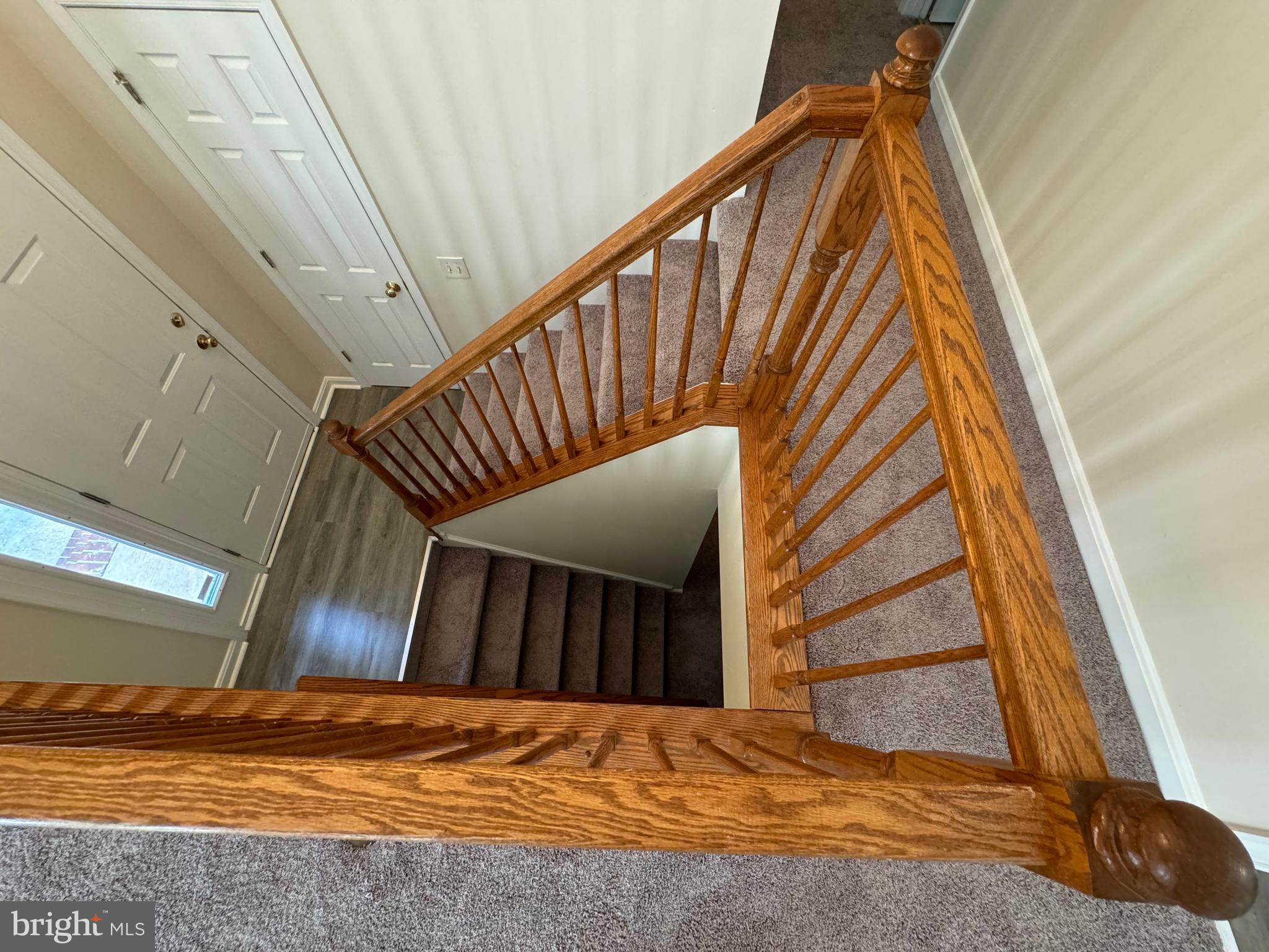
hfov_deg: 102.1
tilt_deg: -66.3
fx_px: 513
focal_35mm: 14
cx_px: 634
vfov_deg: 85.7
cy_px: 476
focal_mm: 2.22
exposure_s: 1/60
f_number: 2.2
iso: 500
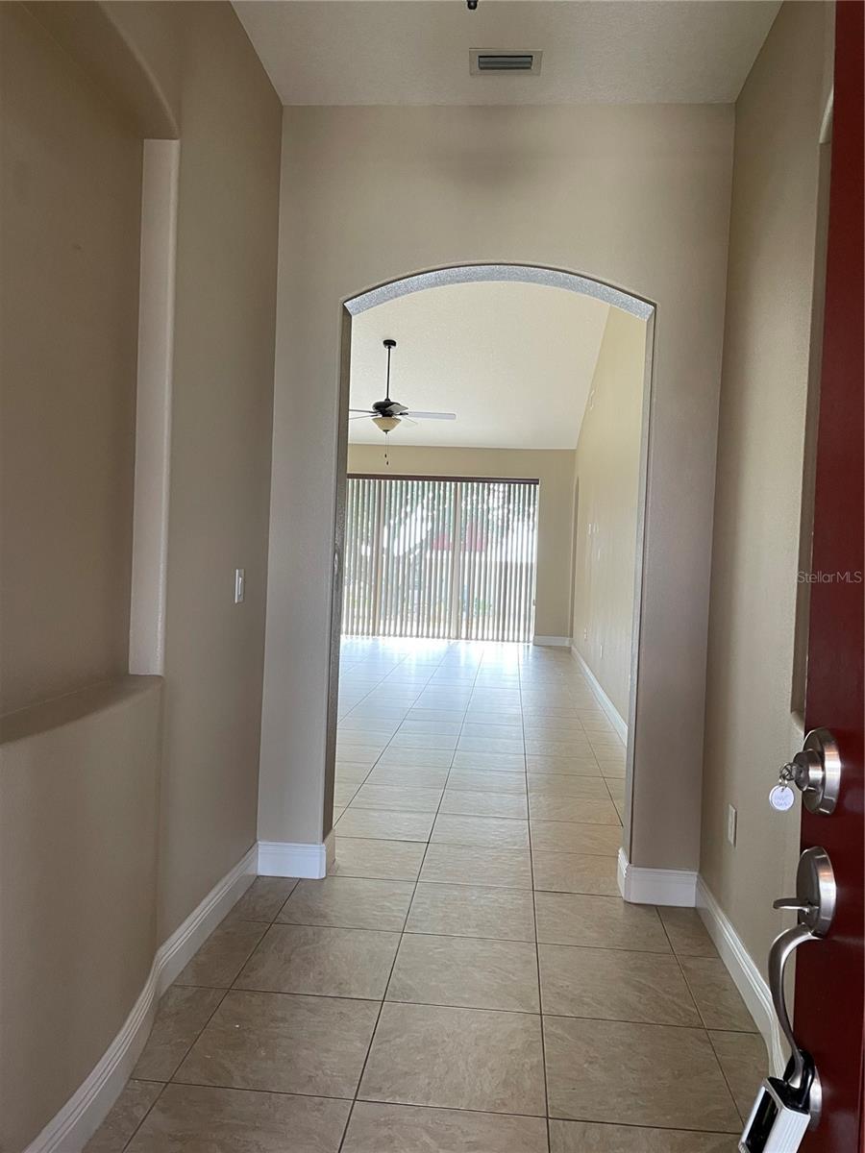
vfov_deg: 67.3
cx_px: 432
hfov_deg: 53.1
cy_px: 576
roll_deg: -1.4
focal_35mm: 26
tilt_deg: +0.0
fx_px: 866
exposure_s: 1/89
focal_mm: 4.2
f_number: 1.6
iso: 125
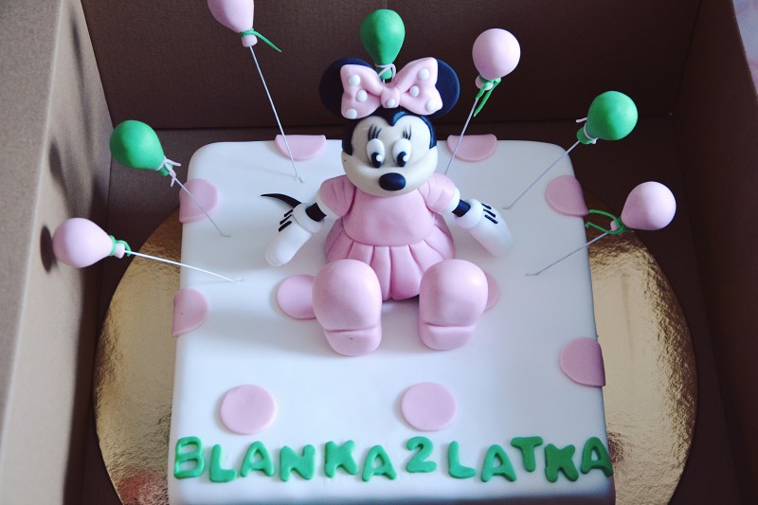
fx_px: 1579
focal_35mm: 75
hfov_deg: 27.0
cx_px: 379
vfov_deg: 18.2
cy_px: 252
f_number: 5
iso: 500
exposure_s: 1/15
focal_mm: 50
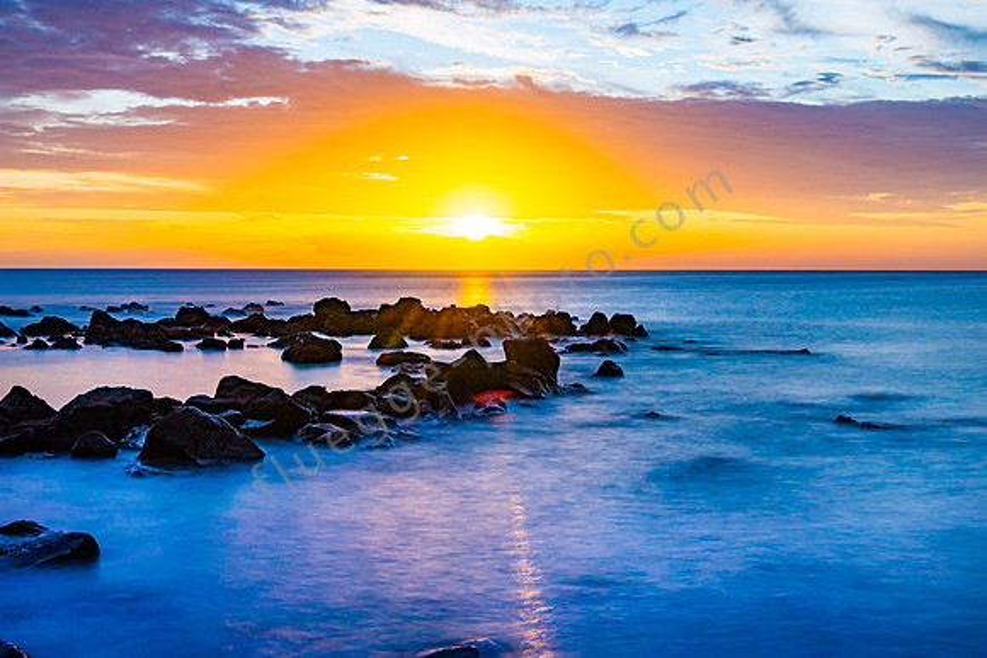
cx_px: 494
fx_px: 1426
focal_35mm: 52
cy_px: 329
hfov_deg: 38.2
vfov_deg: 26.0
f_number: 14
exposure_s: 13
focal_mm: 35
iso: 100
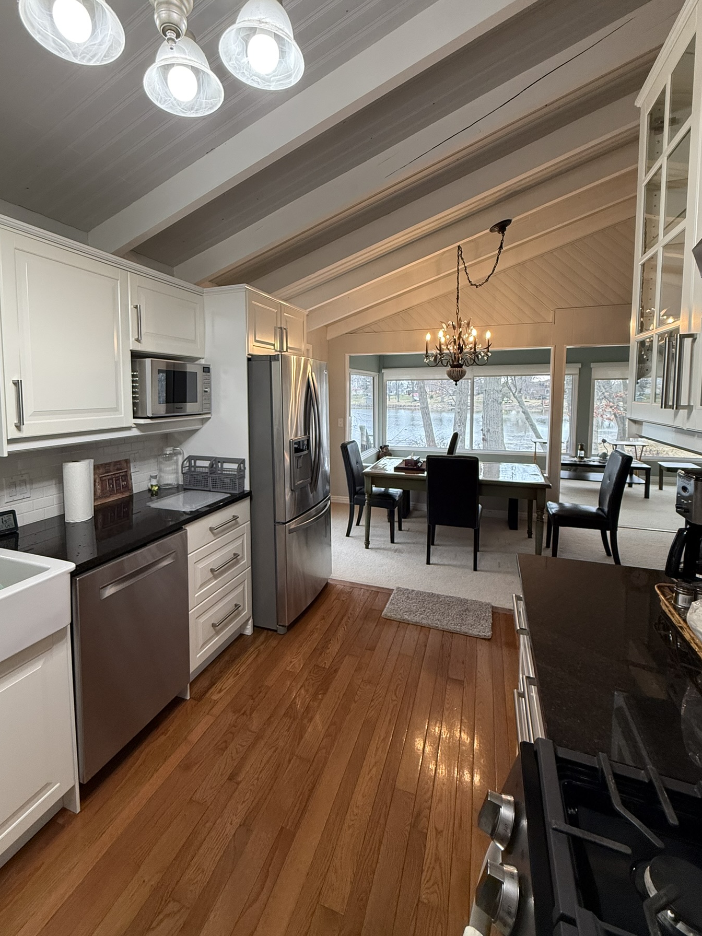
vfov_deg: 94.3
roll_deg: +0.4
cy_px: 426
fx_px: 433
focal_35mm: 16
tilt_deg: -3.8
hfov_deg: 77.8
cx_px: 313
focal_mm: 2.22
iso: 250
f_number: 2.2
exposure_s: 1/120
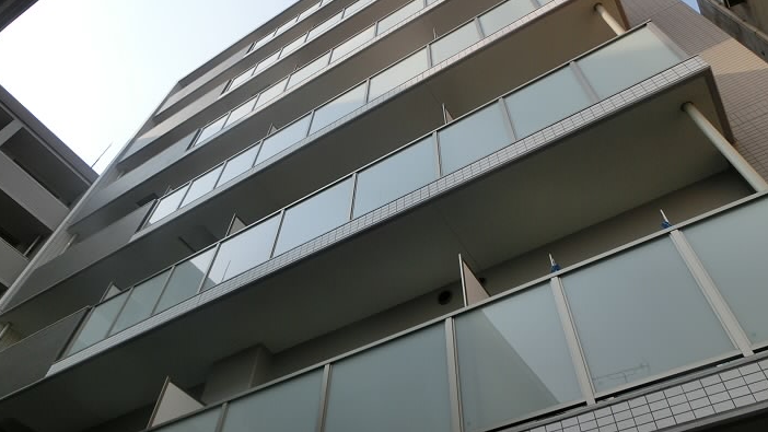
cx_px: 382
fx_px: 550
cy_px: 155
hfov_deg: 69.9
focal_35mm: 27
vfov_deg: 42.5
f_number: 7.9
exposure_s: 1/160
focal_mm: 4.24
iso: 80
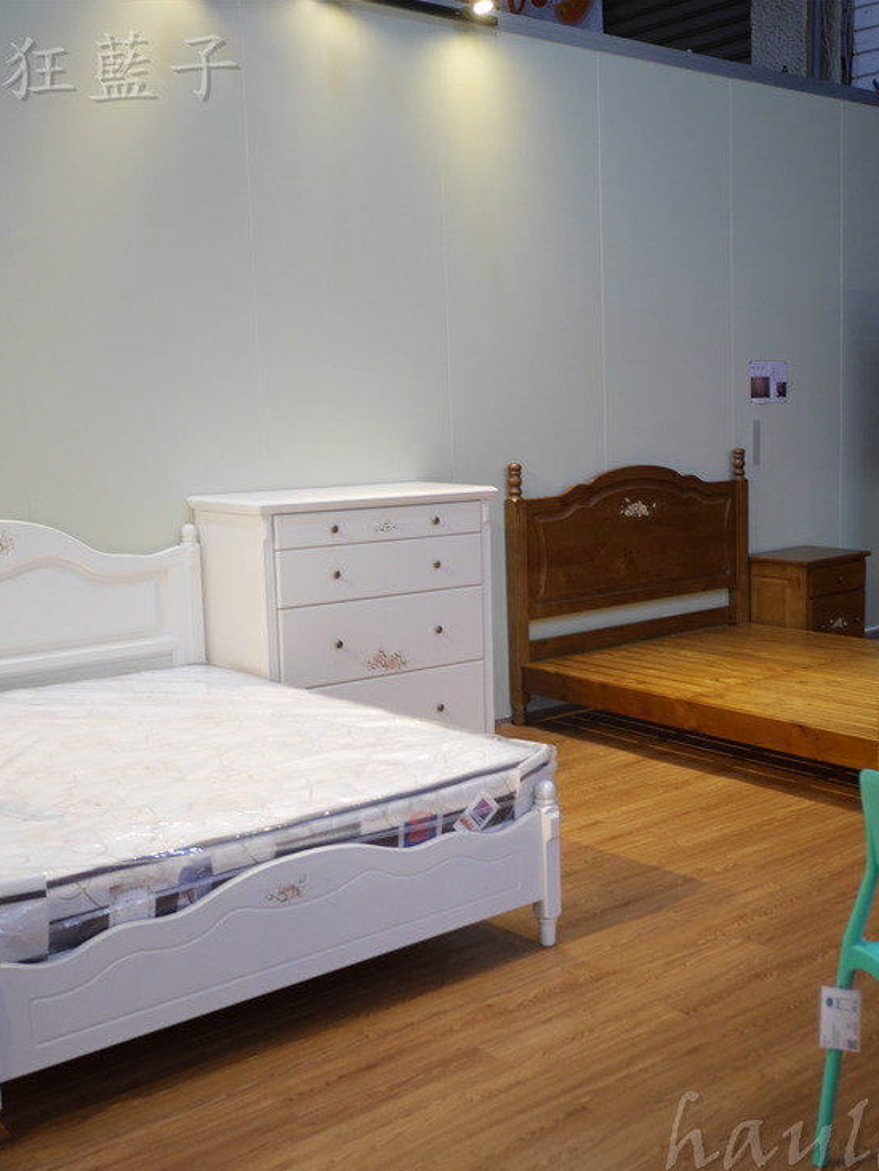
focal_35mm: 41
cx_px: 535
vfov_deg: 45.8
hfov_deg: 35.0
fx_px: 1388
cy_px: 597
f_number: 1.7
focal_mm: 15
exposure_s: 1/60
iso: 250
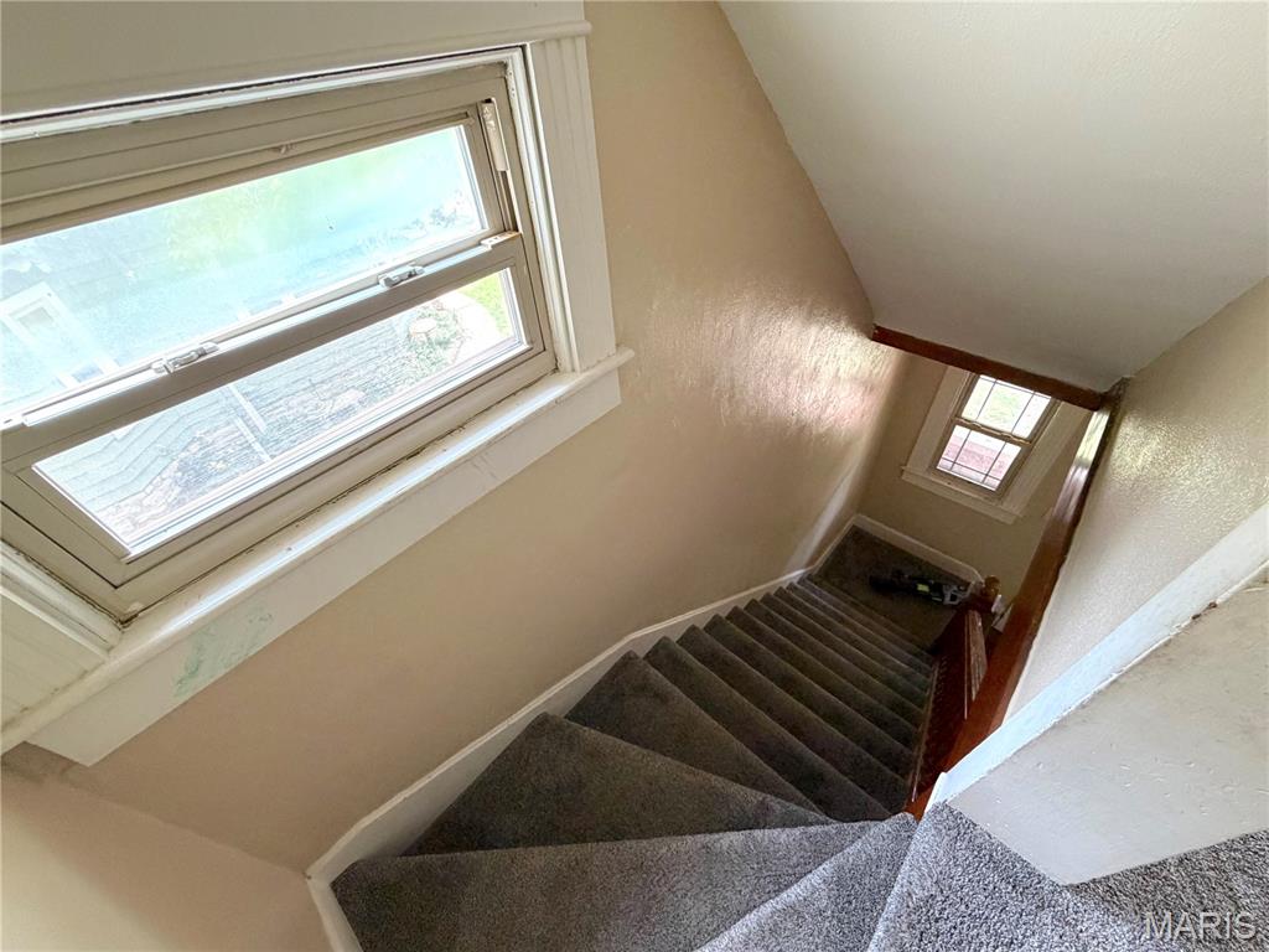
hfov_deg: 102.1
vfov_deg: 85.7
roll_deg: +5.2
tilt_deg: -43.6
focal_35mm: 14
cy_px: 476
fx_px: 513
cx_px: 634
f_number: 2.2
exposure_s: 1/62
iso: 320
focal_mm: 2.22
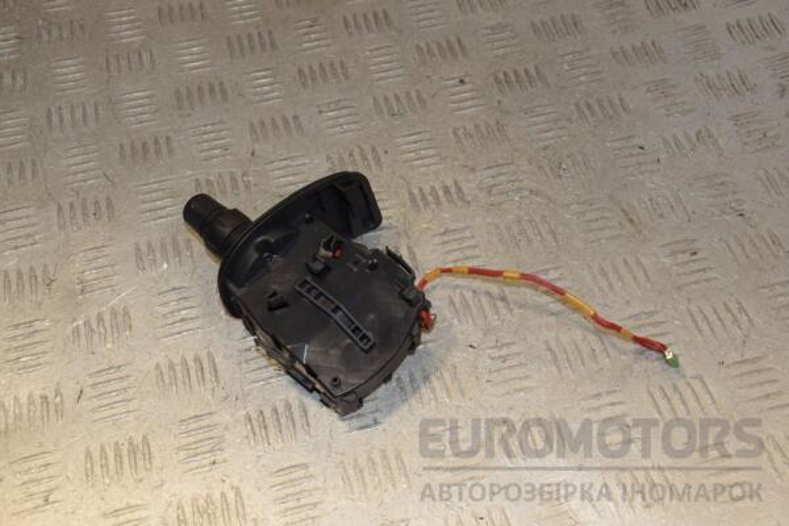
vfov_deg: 28.1
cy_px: 263
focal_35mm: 48
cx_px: 394
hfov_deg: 41.1
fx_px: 1052
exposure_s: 1/200
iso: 800
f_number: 8
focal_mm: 32
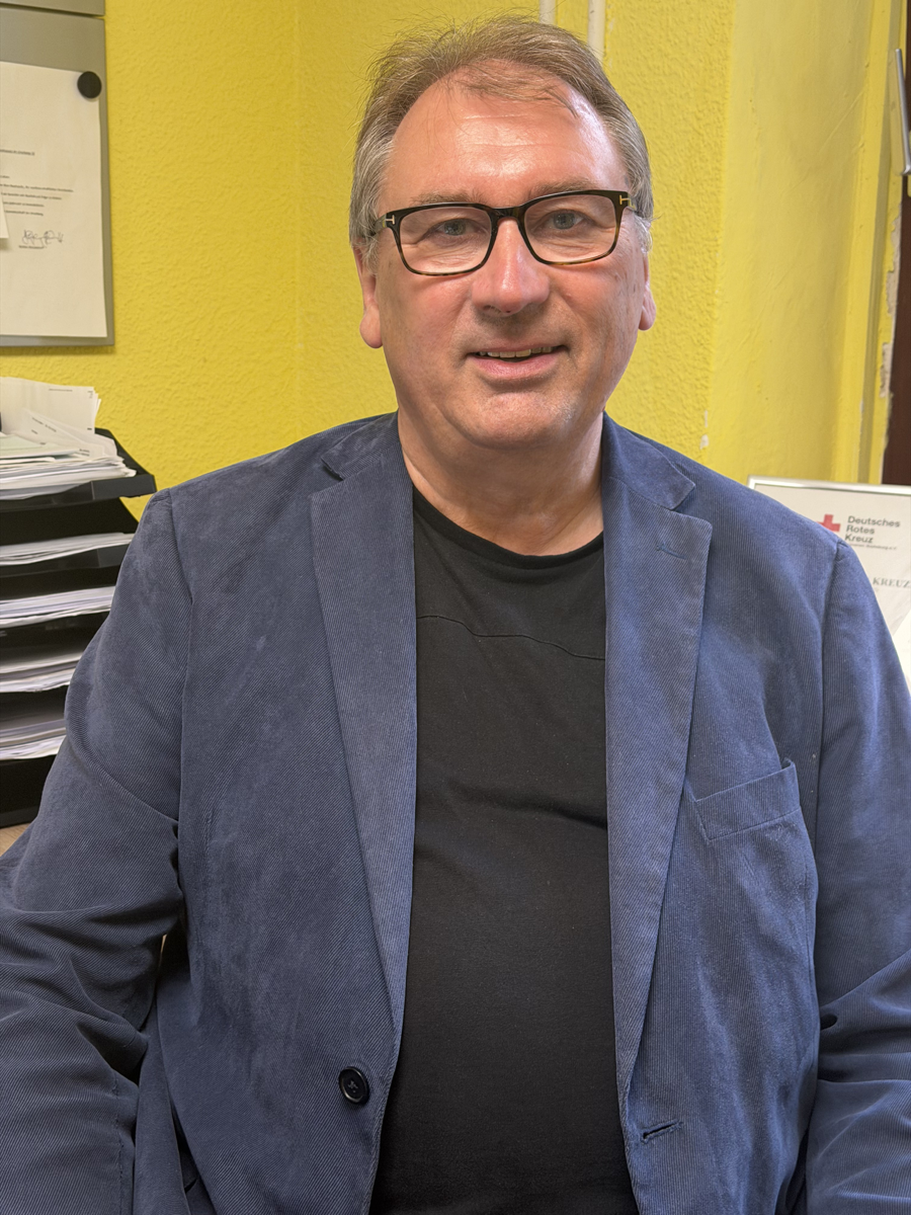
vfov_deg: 39.7
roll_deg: -1.2
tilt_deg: -11.4
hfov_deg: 30.3
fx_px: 1684
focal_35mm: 48
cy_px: 608
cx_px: 456
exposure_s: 1/50
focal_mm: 6.76
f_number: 1.78
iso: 80
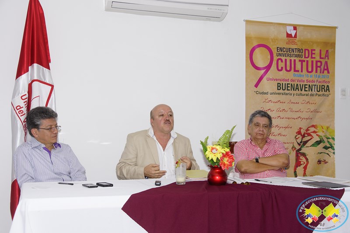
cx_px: 175
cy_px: 116
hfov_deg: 46.4
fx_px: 408
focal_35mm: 42
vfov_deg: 31.9
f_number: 5.6
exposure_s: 1/100
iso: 200
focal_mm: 28
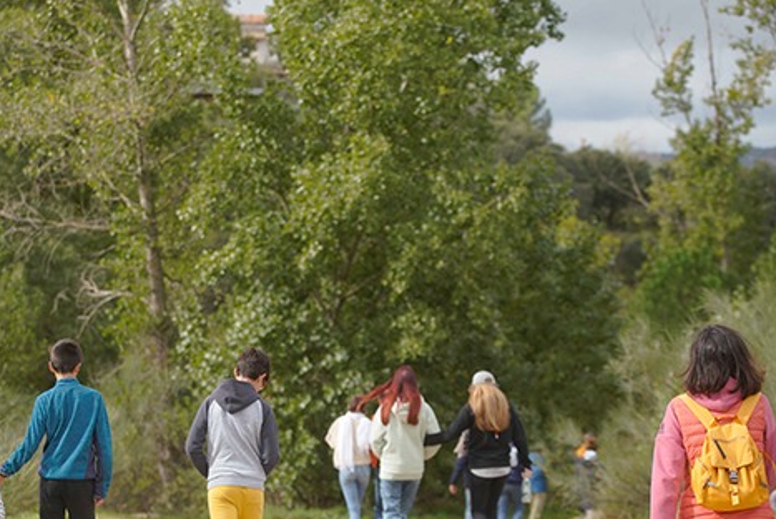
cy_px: 329
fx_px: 2955
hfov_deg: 14.9
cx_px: 287
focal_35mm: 137
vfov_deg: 10.0
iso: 200
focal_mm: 100
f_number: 3.5
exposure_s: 1/800
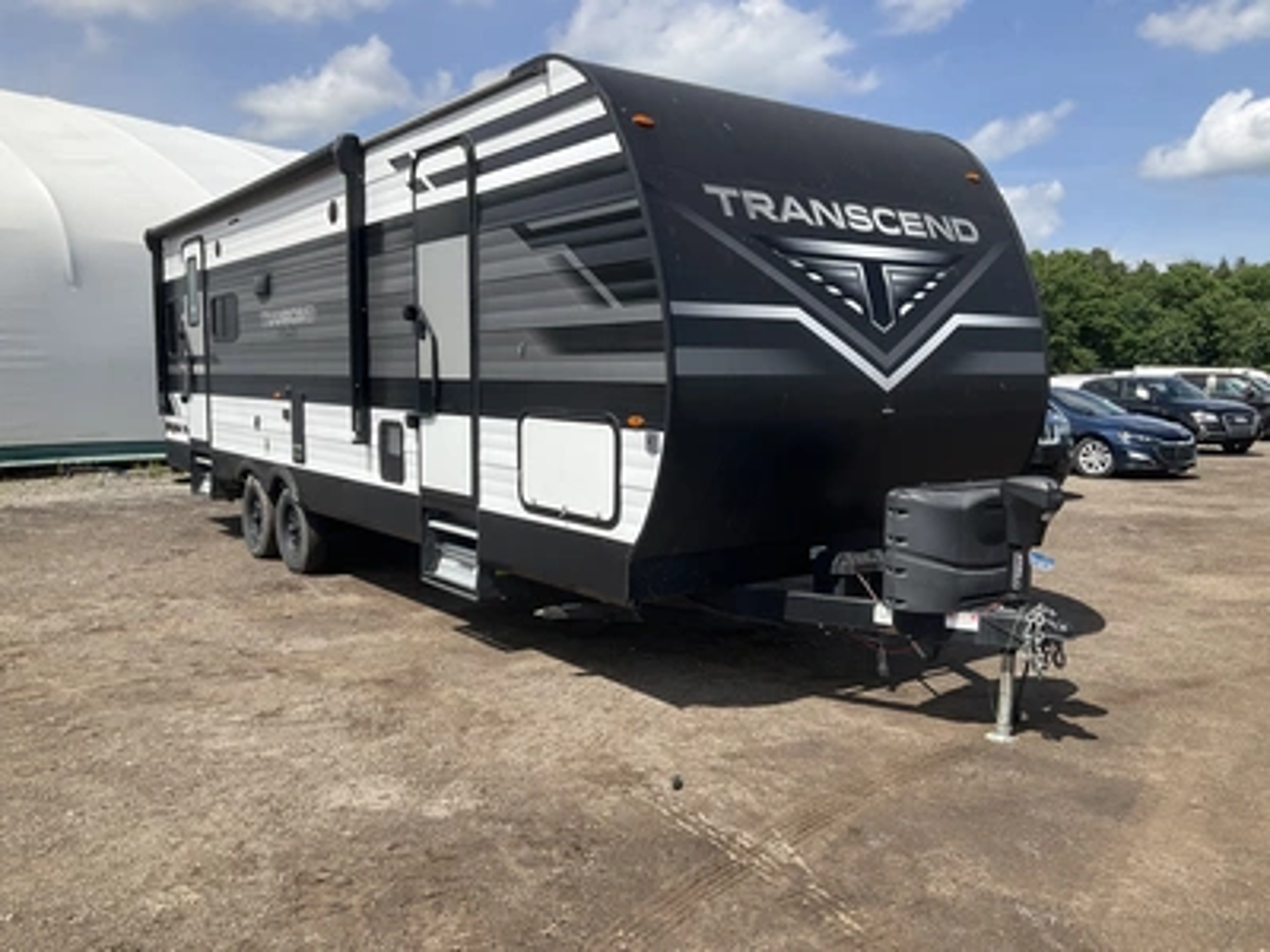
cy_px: 476
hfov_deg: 61.7
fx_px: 1064
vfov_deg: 48.2
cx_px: 635
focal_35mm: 29
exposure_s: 1/1848
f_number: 1.8
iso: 25
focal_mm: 3
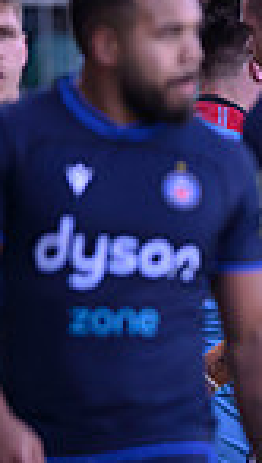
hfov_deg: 0.7
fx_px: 20382
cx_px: 855
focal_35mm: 1655
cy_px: 487
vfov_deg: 1.3
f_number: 3.5
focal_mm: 400
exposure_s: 1/1000
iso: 1000
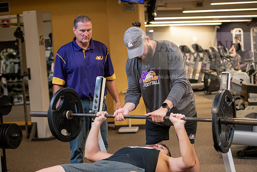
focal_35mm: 70
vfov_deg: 19.5
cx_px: 128
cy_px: 86
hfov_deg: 28.8
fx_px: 500
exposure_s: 1/200
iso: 1250
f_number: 3.2
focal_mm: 70
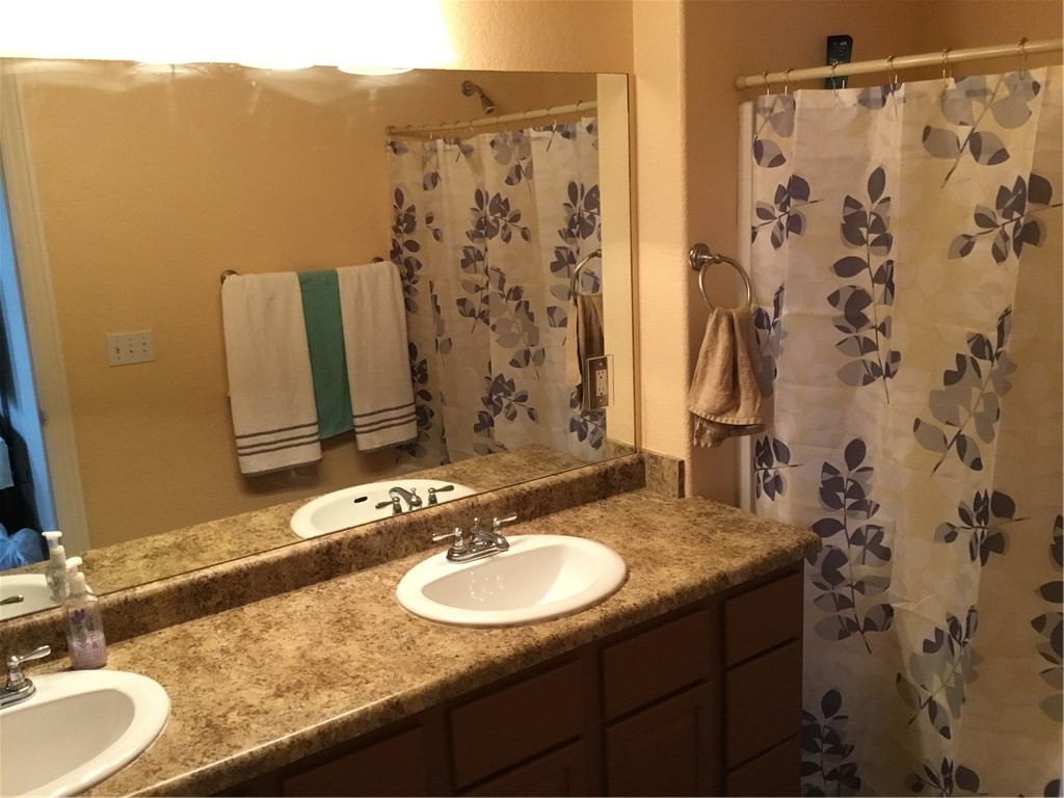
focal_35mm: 31
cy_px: 399
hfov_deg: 58.4
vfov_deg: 45.4
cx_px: 532
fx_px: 953
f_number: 2.4
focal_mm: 3.3
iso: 160
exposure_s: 1/30
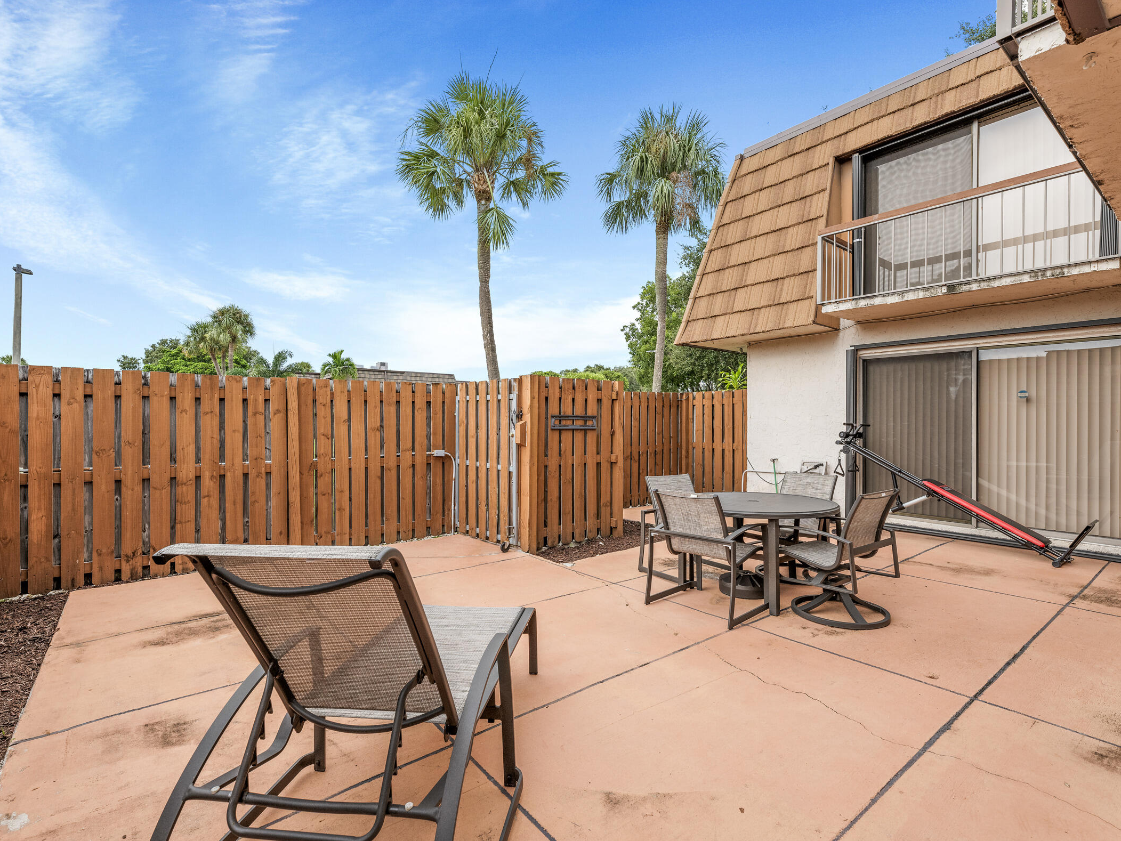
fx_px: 518
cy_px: 443
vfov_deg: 78.1
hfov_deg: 94.5
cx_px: 559
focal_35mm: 16
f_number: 8
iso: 500
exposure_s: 1/60
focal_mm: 14
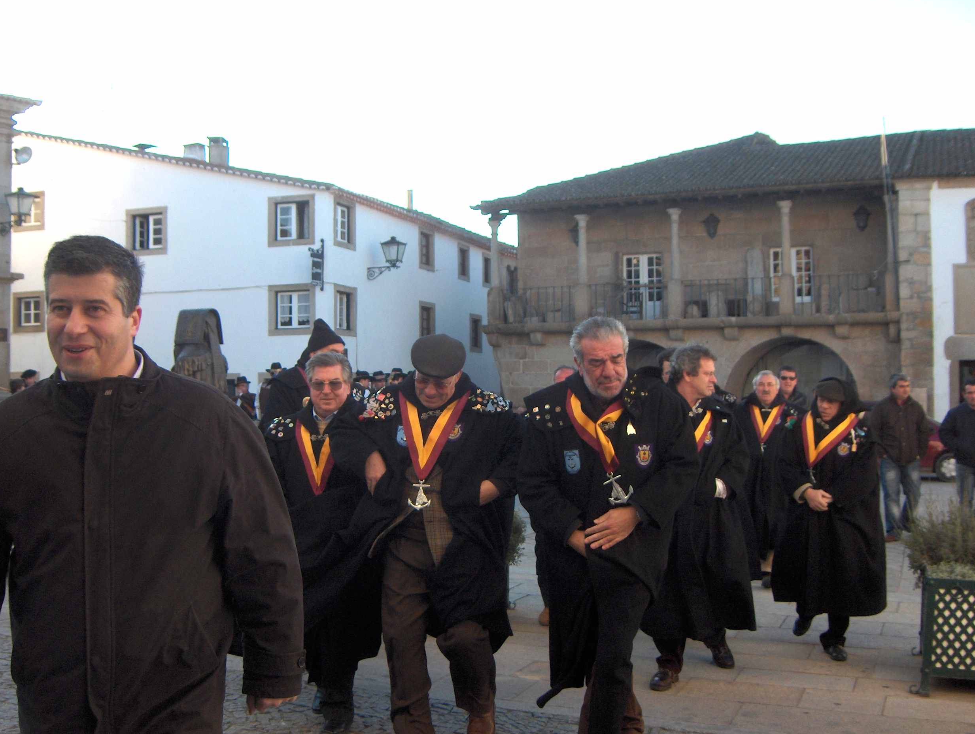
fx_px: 1157
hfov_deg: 45.7
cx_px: 490
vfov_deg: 35.2
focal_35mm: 41
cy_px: 381
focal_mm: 8
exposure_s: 1/379
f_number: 2.8
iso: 100
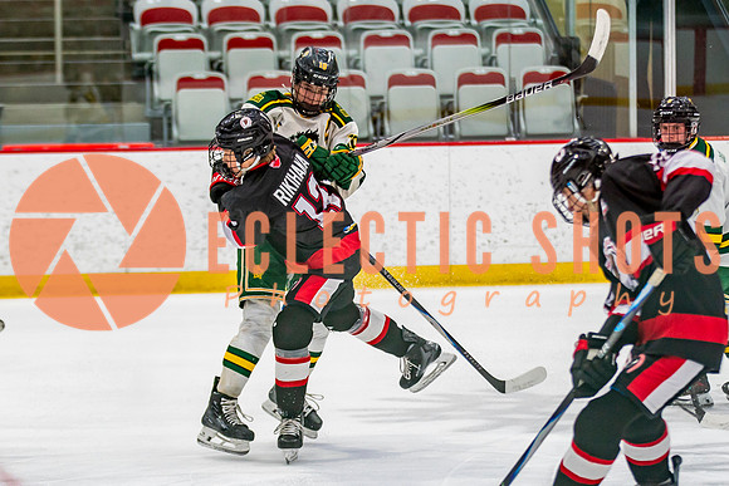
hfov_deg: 10.3
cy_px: 282
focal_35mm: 200
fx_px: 4048
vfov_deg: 6.9
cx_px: 307
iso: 800
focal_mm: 110
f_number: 2.8
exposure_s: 1/640
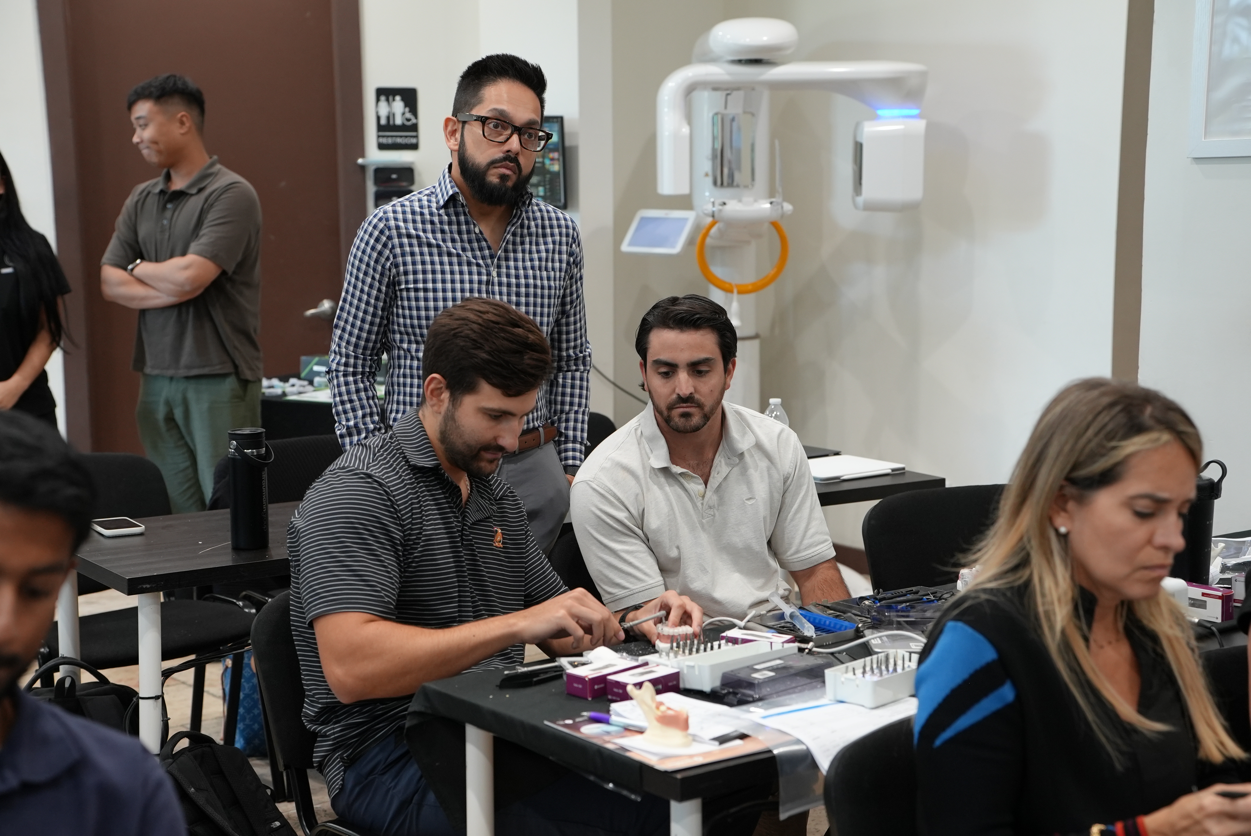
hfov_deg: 33.9
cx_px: 626
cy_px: 418
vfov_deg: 23.0
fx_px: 2051
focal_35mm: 59
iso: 2000
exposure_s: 1/160
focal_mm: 59
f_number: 4
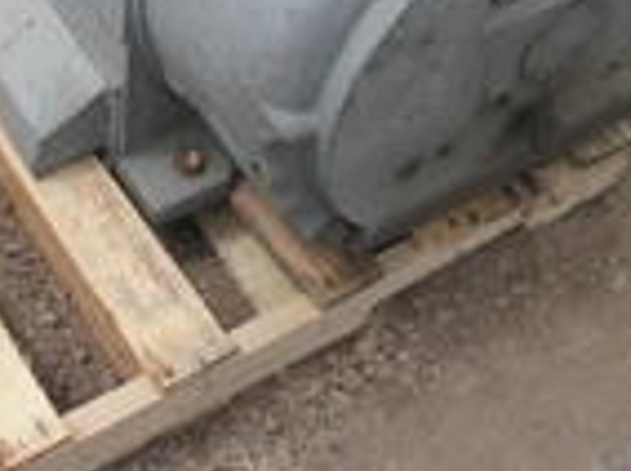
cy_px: -107
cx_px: 236
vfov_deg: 17.6
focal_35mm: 79
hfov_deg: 24.7
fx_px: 1438
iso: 64
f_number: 8.5
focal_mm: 5
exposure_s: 1/80
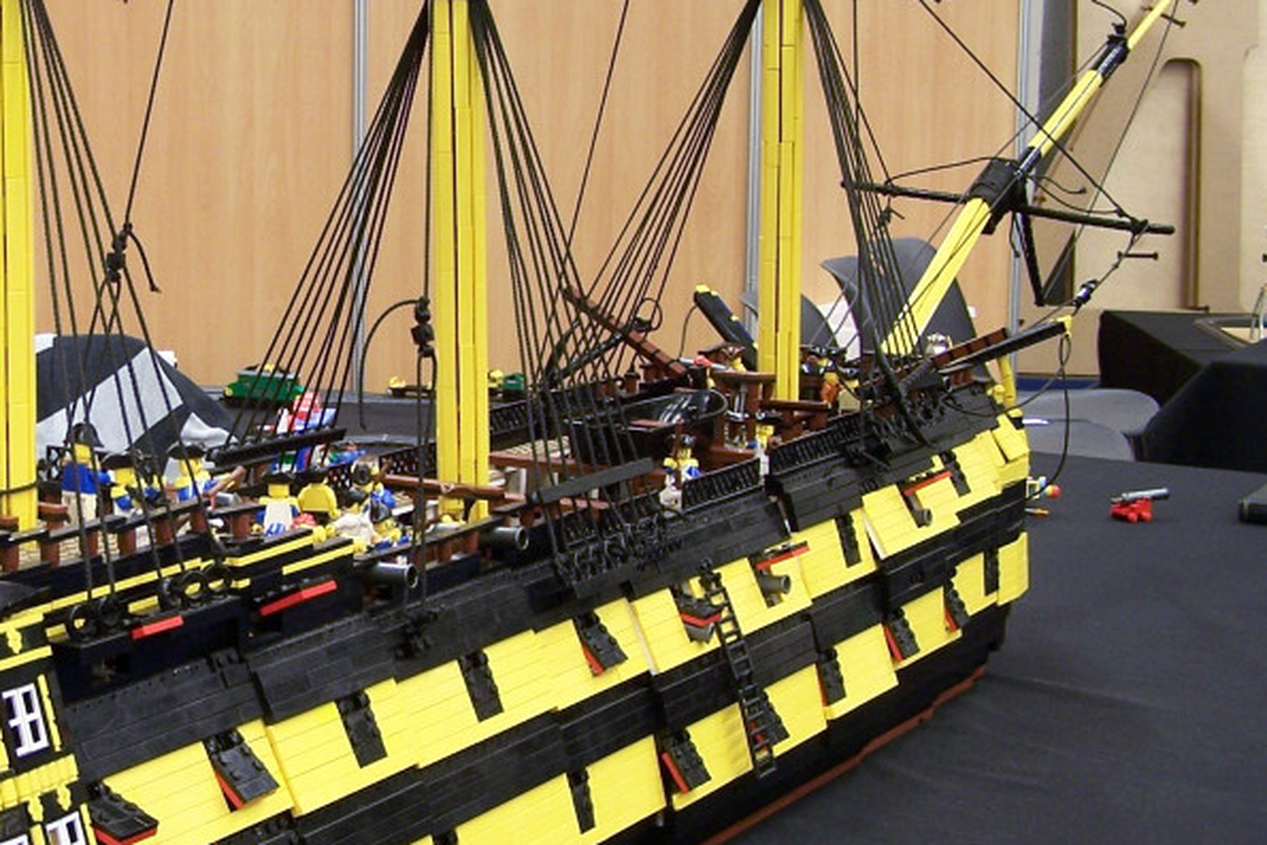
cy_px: 458
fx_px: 2394
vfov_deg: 20.0
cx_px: 236
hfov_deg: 28.9
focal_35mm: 68
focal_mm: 6.3
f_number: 2.8
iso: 80
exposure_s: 1/2
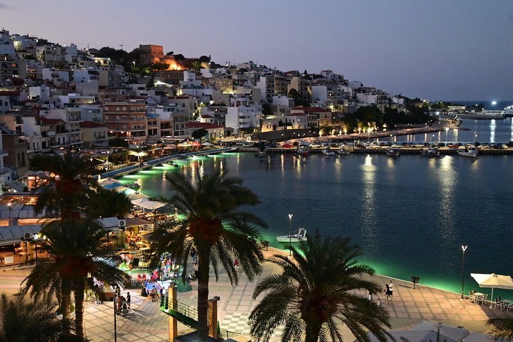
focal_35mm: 41
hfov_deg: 47.2
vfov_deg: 32.4
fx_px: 588
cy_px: 171
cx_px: 256
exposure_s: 1/30
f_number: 4.5
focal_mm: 27.5
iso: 5000
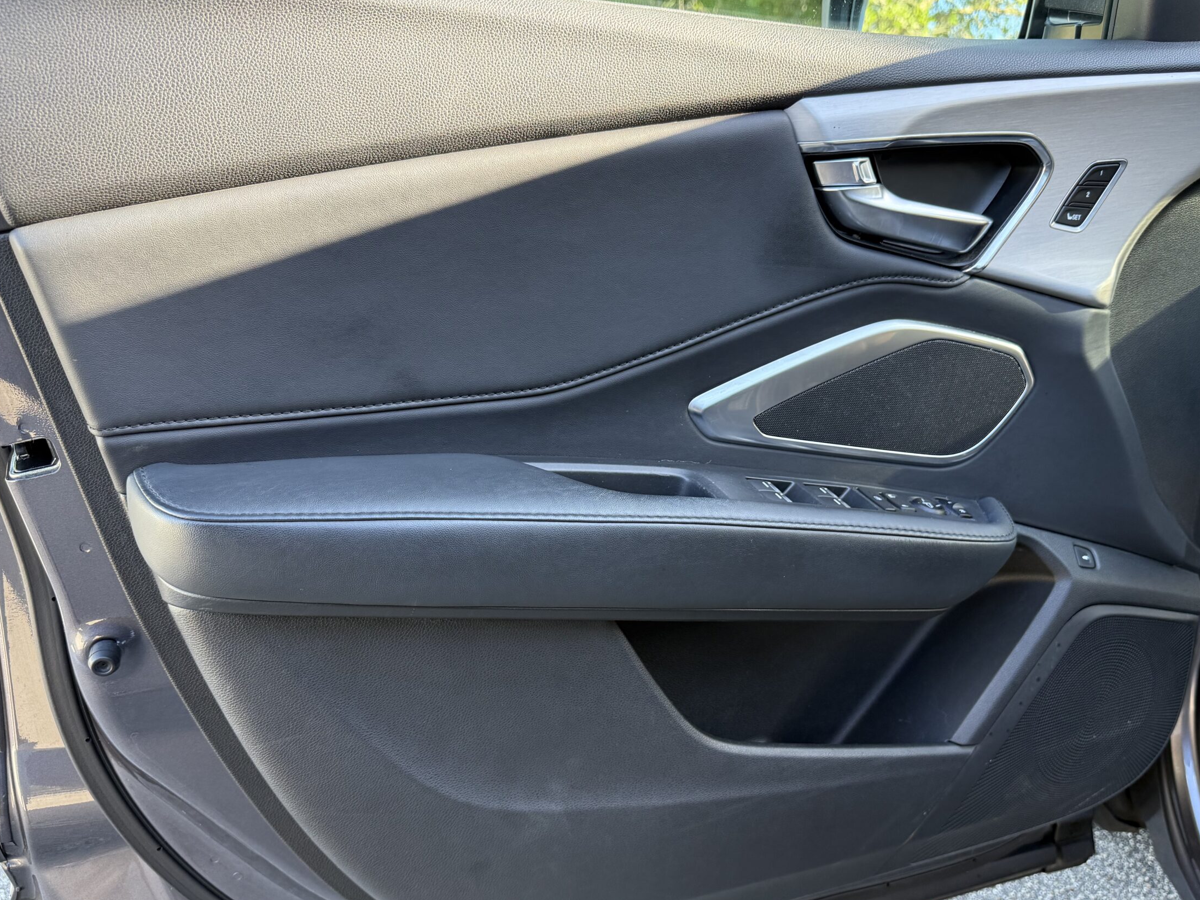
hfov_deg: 63.4
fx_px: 971
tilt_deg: -21.8
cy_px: 477
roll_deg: -0.3
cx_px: 642
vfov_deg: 49.7
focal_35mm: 28
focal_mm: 6.76
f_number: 1.78
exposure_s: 1/165
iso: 200
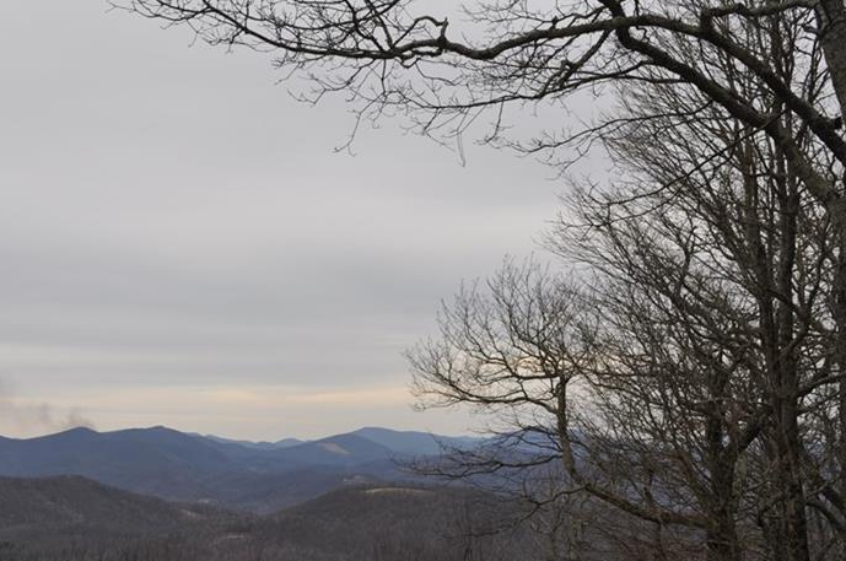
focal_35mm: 56
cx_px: 257
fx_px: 1308
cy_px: 230
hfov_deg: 35.4
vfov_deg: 24.2
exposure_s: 1/250
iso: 200
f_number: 8
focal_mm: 25
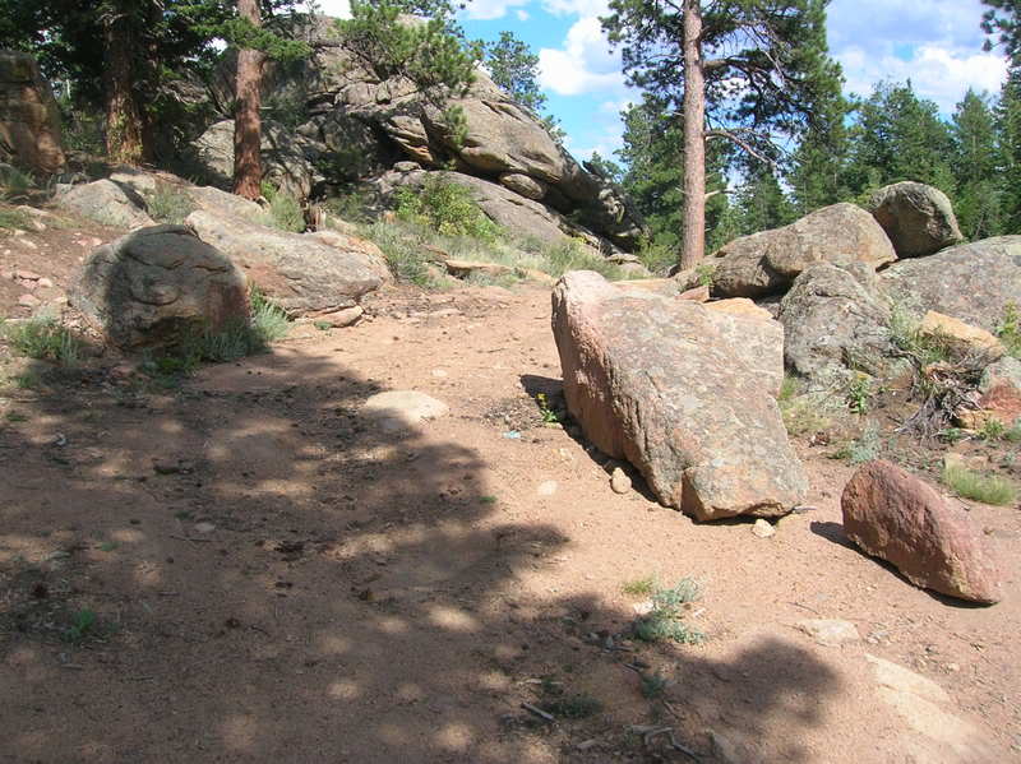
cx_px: 510
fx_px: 1002
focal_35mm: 34
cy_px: 382
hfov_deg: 54.0
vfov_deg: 41.8
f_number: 4.9
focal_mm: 5.7
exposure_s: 1/274
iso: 50
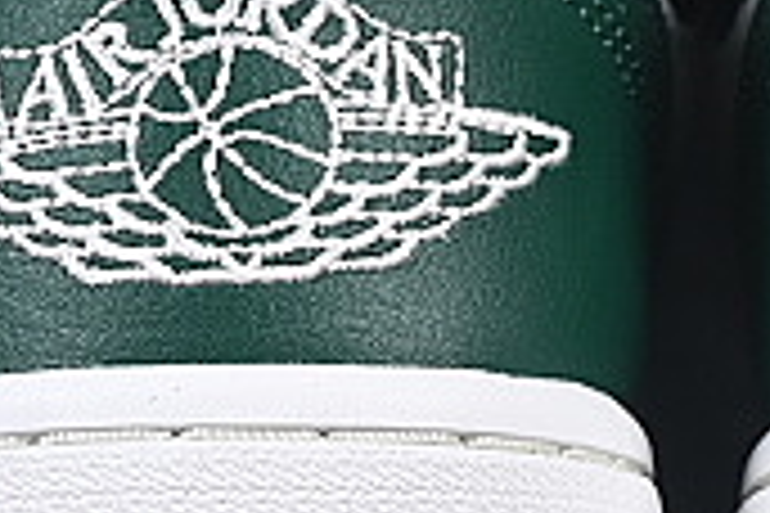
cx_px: 716
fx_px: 10116
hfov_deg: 4.4
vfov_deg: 2.9
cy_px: -248
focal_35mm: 473
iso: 160
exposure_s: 1/60
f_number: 7.1
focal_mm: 50
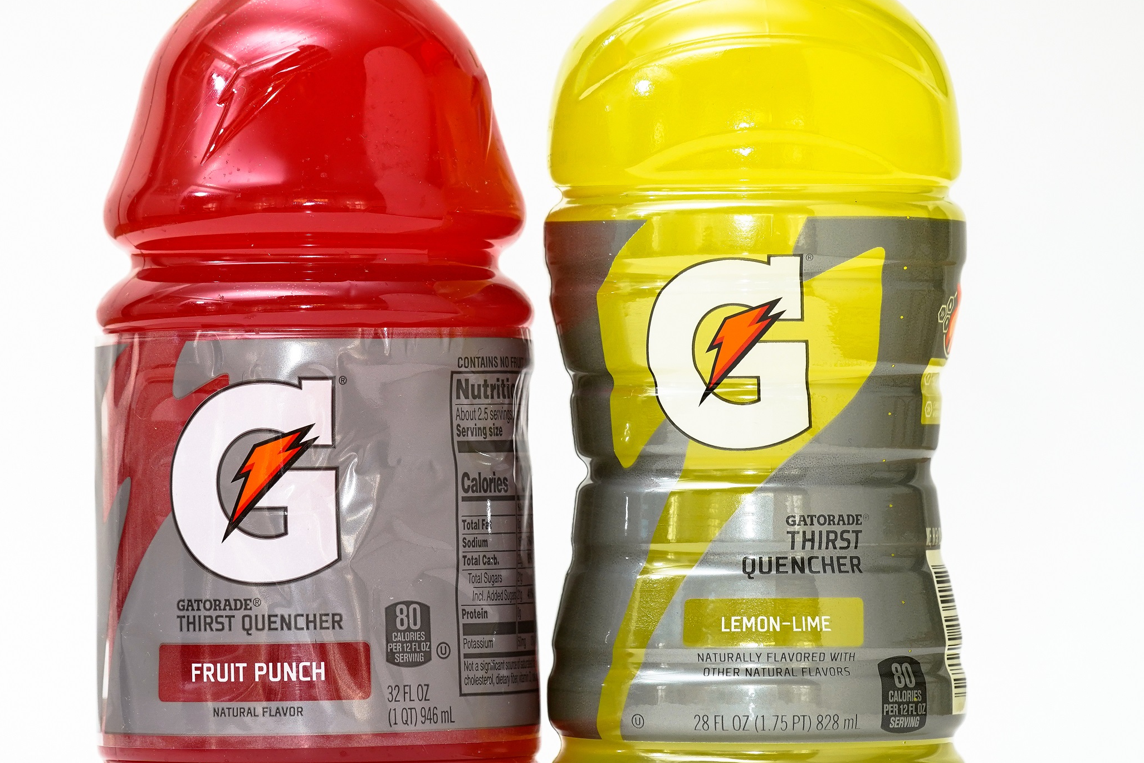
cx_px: 536
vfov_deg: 6.8
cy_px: 327
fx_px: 6450
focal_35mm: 203
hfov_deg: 10.1
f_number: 9
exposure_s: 1/160
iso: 500
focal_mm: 139
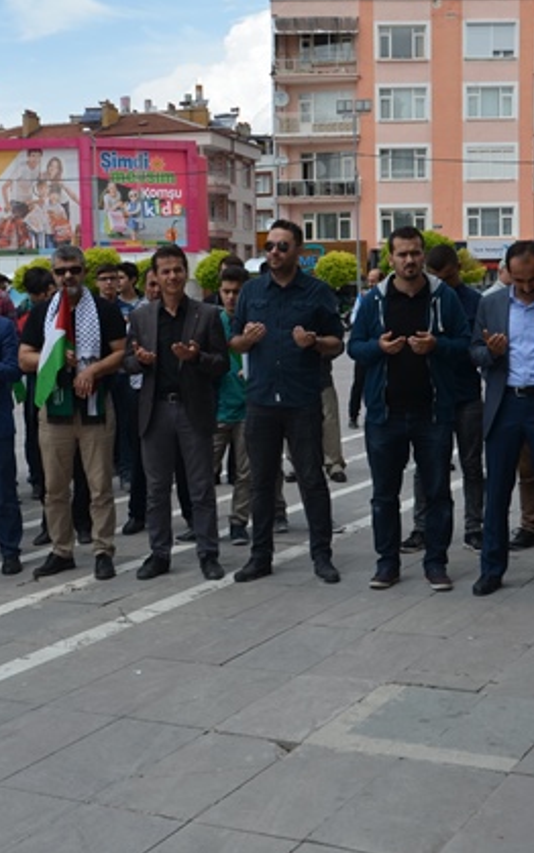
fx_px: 1304
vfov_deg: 36.3
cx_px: 243
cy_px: 428
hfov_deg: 23.1
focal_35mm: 56
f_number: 8
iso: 110
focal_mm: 24
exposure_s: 1/250
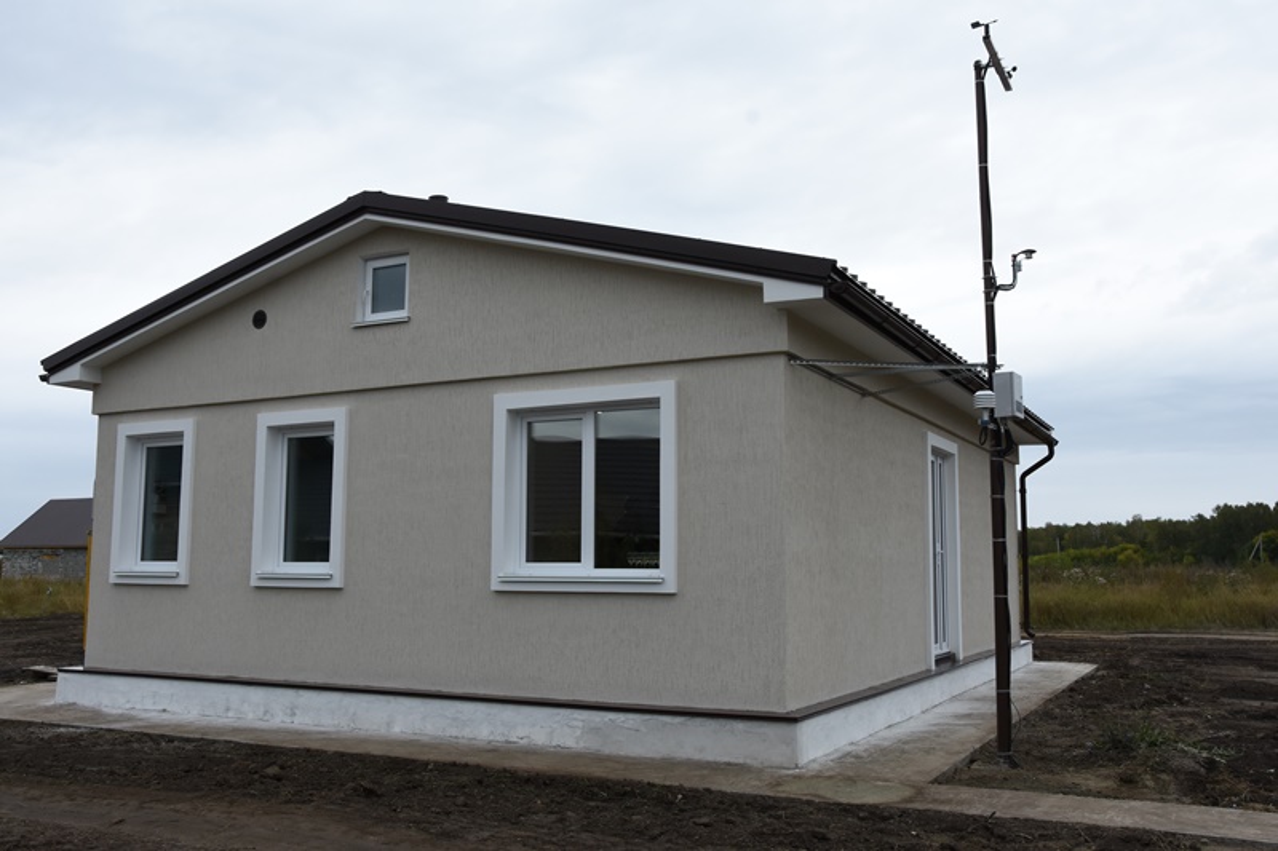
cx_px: 639
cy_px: 426
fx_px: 1171
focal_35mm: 33
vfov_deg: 40.0
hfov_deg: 57.2
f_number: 10
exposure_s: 1/400
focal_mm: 22
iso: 500
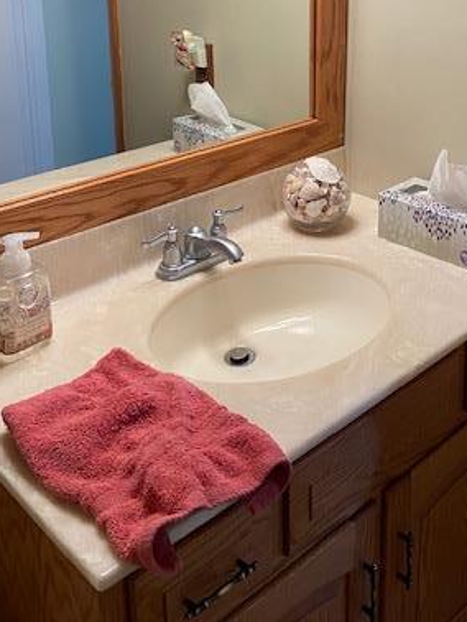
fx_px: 791
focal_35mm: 44
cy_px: 97
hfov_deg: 32.5
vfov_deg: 40.6
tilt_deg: -13.9
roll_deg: -2.0
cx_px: 334
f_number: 1.8
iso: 80
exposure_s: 1/60
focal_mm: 4.25
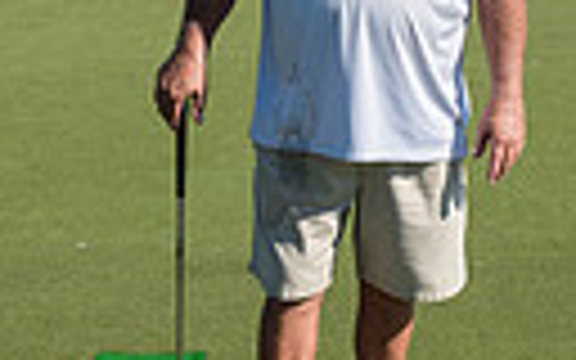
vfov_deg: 10.6
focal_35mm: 123
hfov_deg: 16.9
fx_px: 1931
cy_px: 142
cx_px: 392
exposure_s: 1/640
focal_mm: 24
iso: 100
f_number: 5
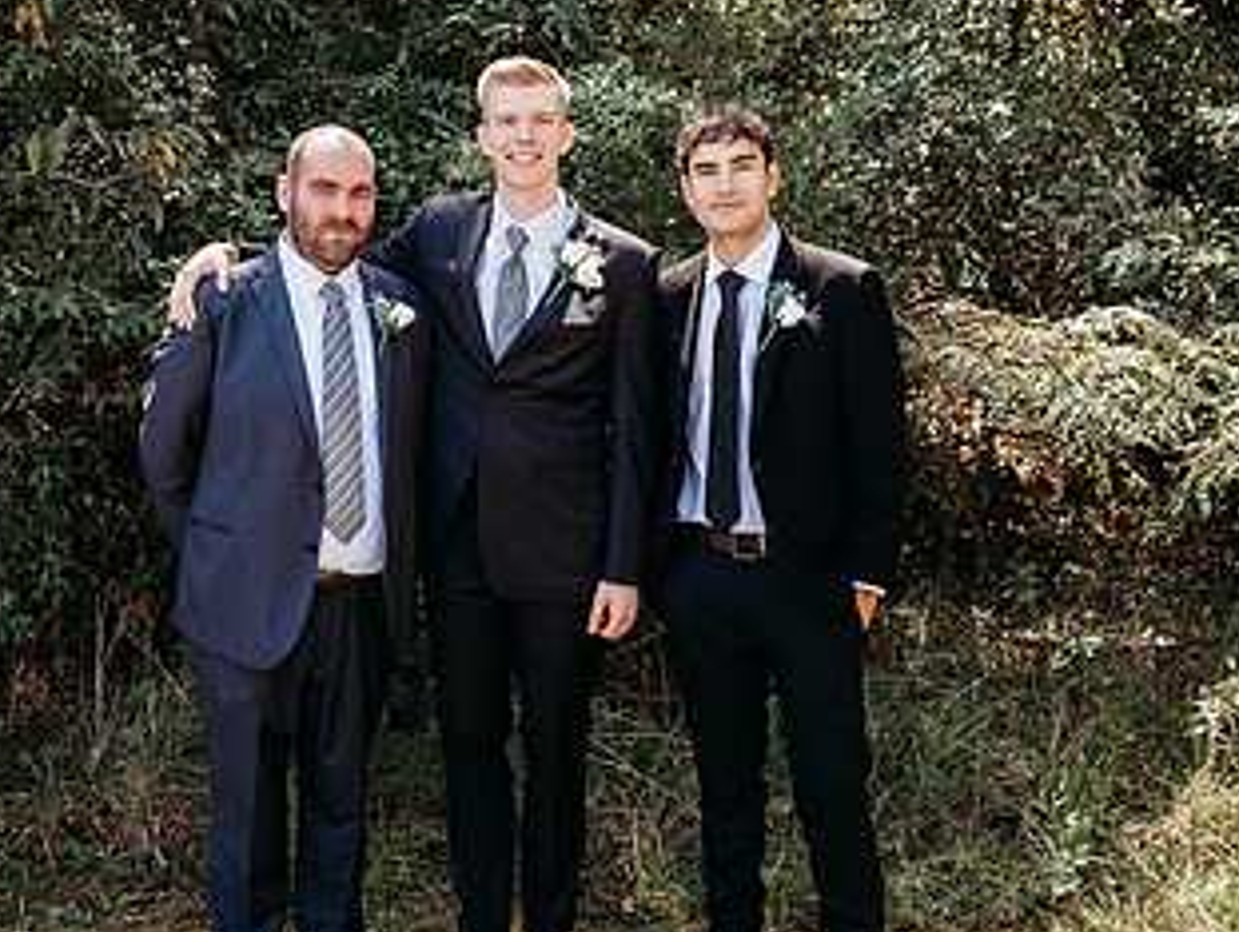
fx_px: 1541
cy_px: 452
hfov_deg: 43.7
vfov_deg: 33.7
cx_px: 518
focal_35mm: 43
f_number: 2.8
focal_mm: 24
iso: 125
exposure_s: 1/400
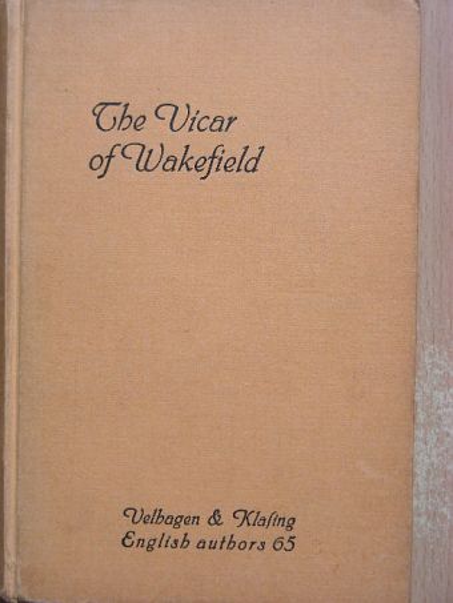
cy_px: 302
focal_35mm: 99
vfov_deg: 19.8
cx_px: 226
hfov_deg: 14.9
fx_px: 1727
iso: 104
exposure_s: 1/59.7
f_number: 3.5
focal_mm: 16.5
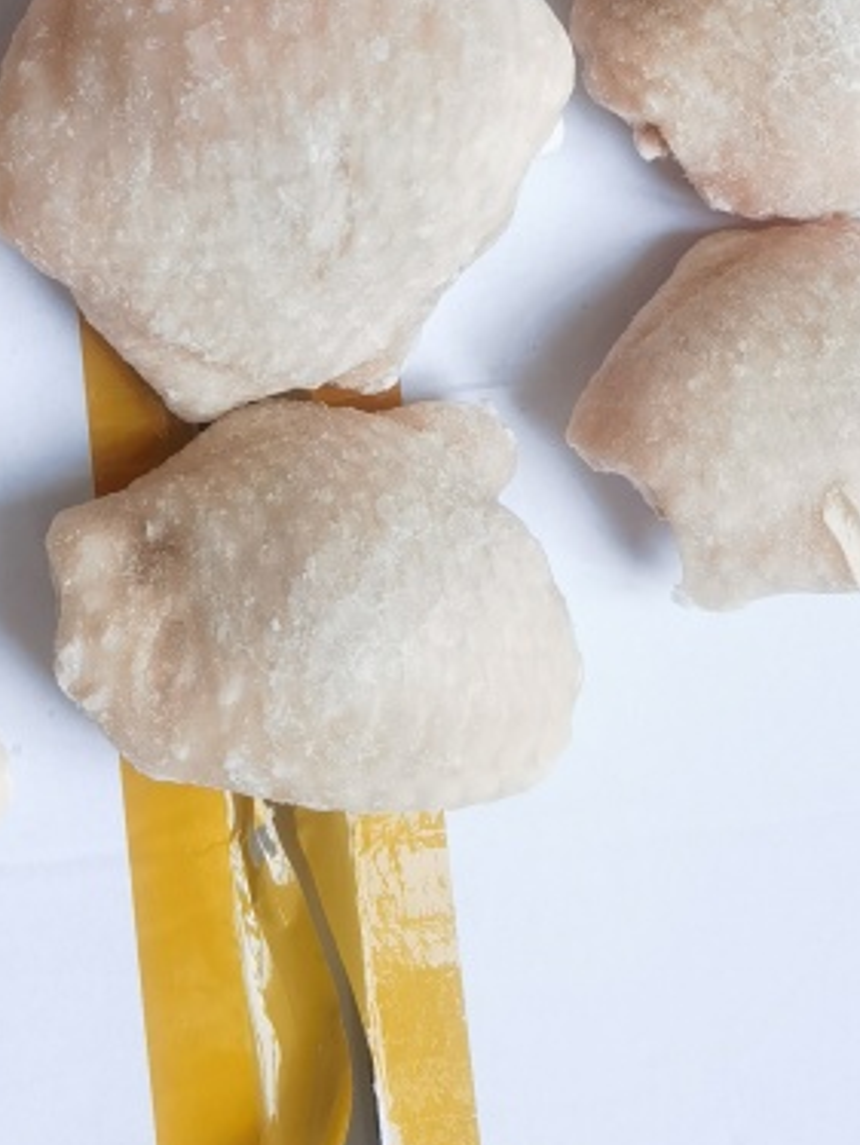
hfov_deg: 18.9
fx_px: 2548
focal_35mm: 77
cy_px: -17
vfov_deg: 24.1
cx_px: 132
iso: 160
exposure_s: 1/50
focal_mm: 6.67
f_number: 1.9
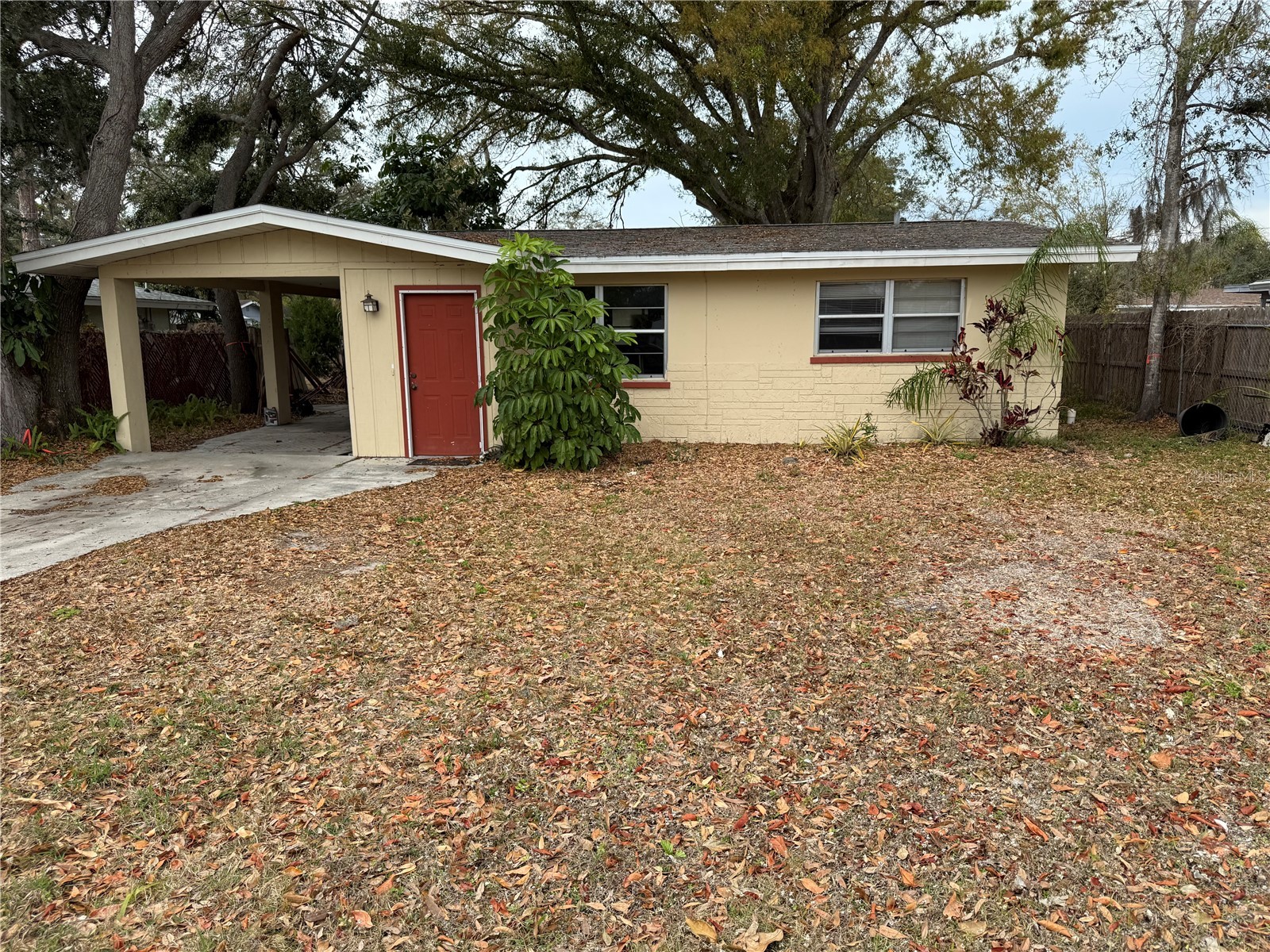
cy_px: 476
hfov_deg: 71.6
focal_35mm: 24
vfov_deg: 56.8
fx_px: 881
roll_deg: +1.1
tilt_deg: -9.6
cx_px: 635
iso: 80
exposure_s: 1/1689
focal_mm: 6.76
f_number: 1.78
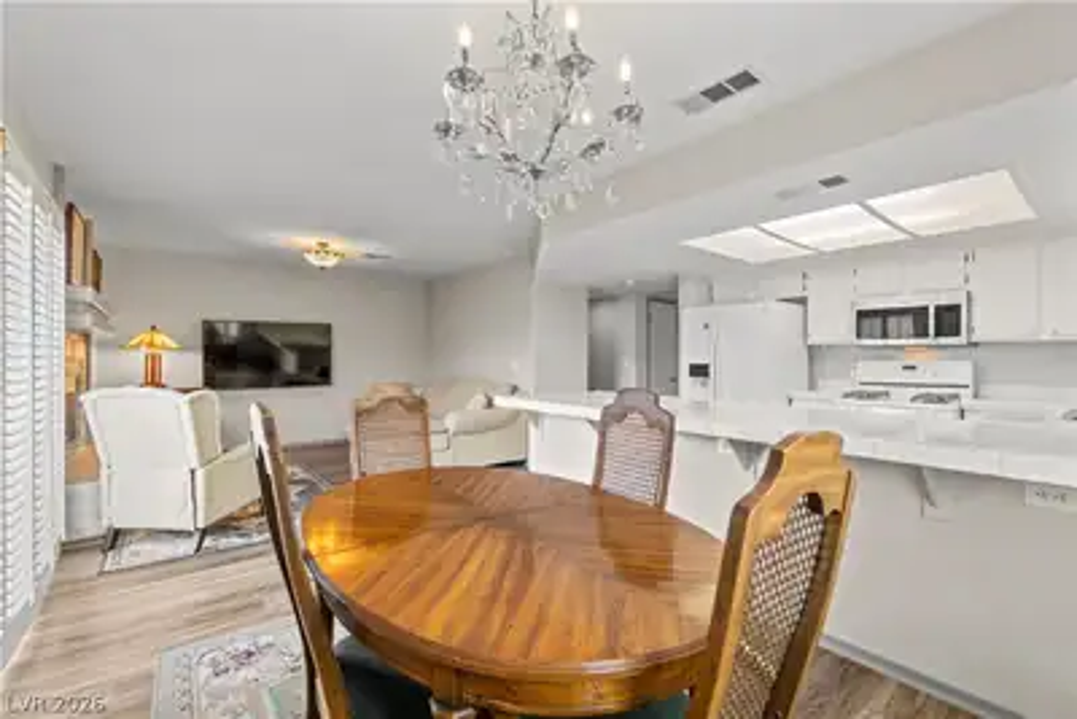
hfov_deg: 100.4
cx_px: 538
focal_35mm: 15
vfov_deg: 77.4
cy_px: 360
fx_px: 449
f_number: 8
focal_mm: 10
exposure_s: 1/5
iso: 400
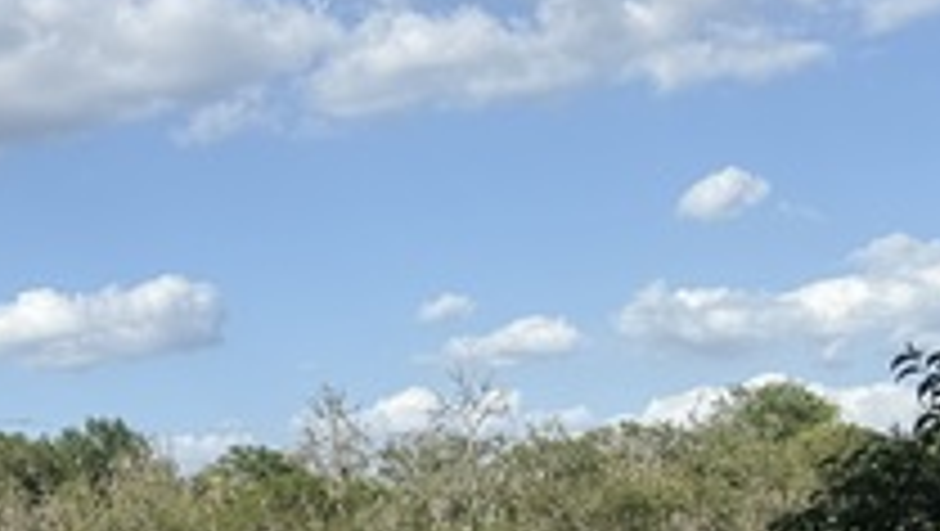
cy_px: 810
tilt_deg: -5.5
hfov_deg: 24.7
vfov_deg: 14.1
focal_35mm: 80
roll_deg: +1.2
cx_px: -99
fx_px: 1996
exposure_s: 1/3425
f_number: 1.78
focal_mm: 6.76
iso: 80
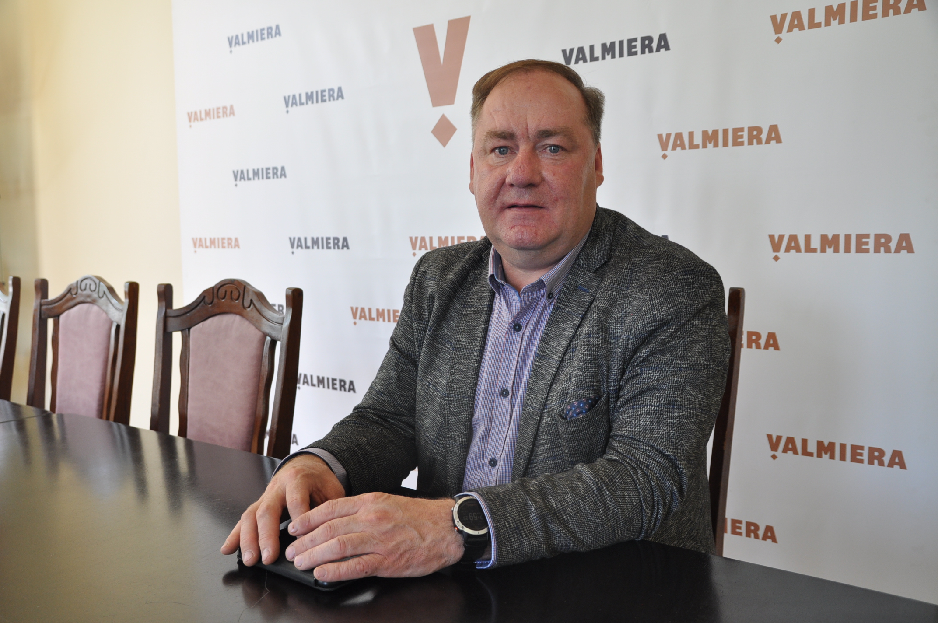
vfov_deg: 41.6
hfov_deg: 59.6
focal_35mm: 32
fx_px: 820
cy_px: 312
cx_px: 469
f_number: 4
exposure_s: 1/60
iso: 400
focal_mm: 21
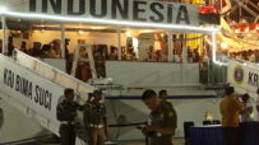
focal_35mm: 95
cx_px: 162
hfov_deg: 22.4
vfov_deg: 12.6
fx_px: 652
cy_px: 7
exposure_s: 1/50
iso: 1000
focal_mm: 24
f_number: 2.8
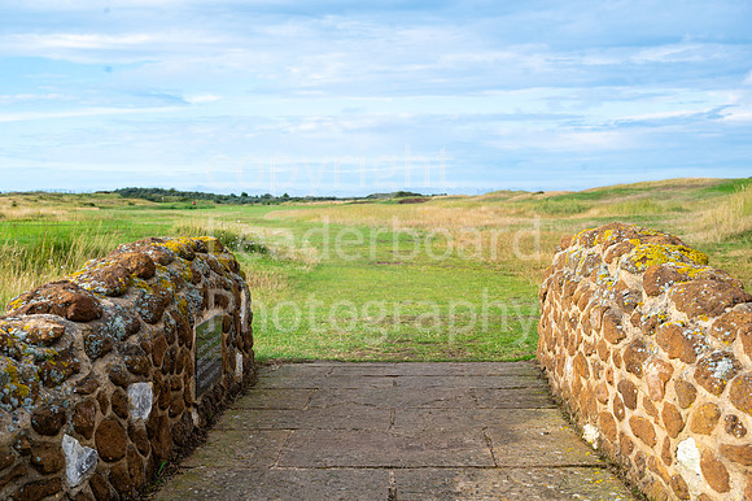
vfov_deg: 28.6
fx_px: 981
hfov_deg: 41.9
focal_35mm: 47
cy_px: 250
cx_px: 376
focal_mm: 47
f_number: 8
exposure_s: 1/125
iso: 100
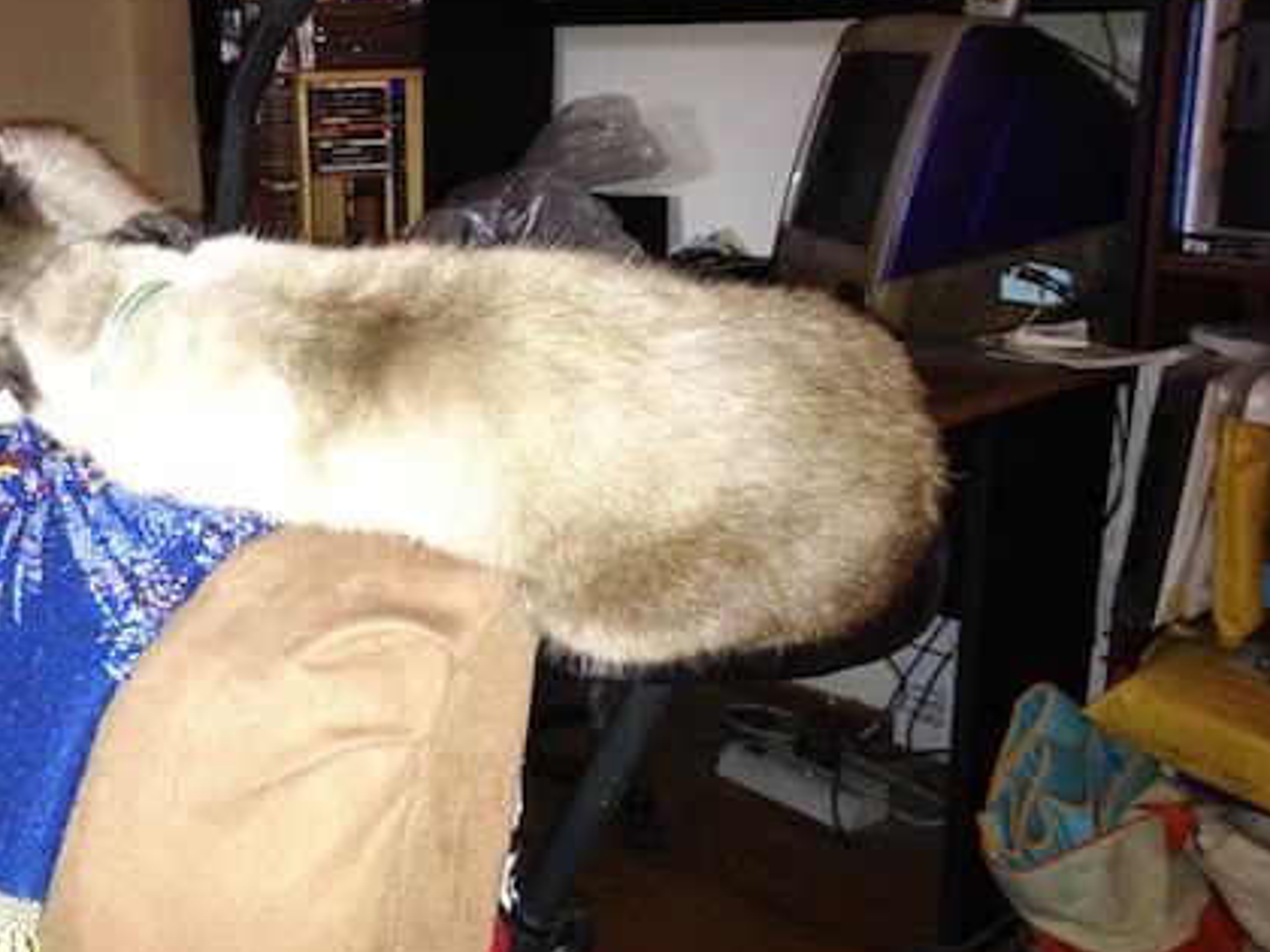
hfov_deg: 37.7
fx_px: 1834
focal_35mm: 50
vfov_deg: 29.1
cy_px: 514
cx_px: 417
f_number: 2.4
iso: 400
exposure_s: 1/16
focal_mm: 4.28
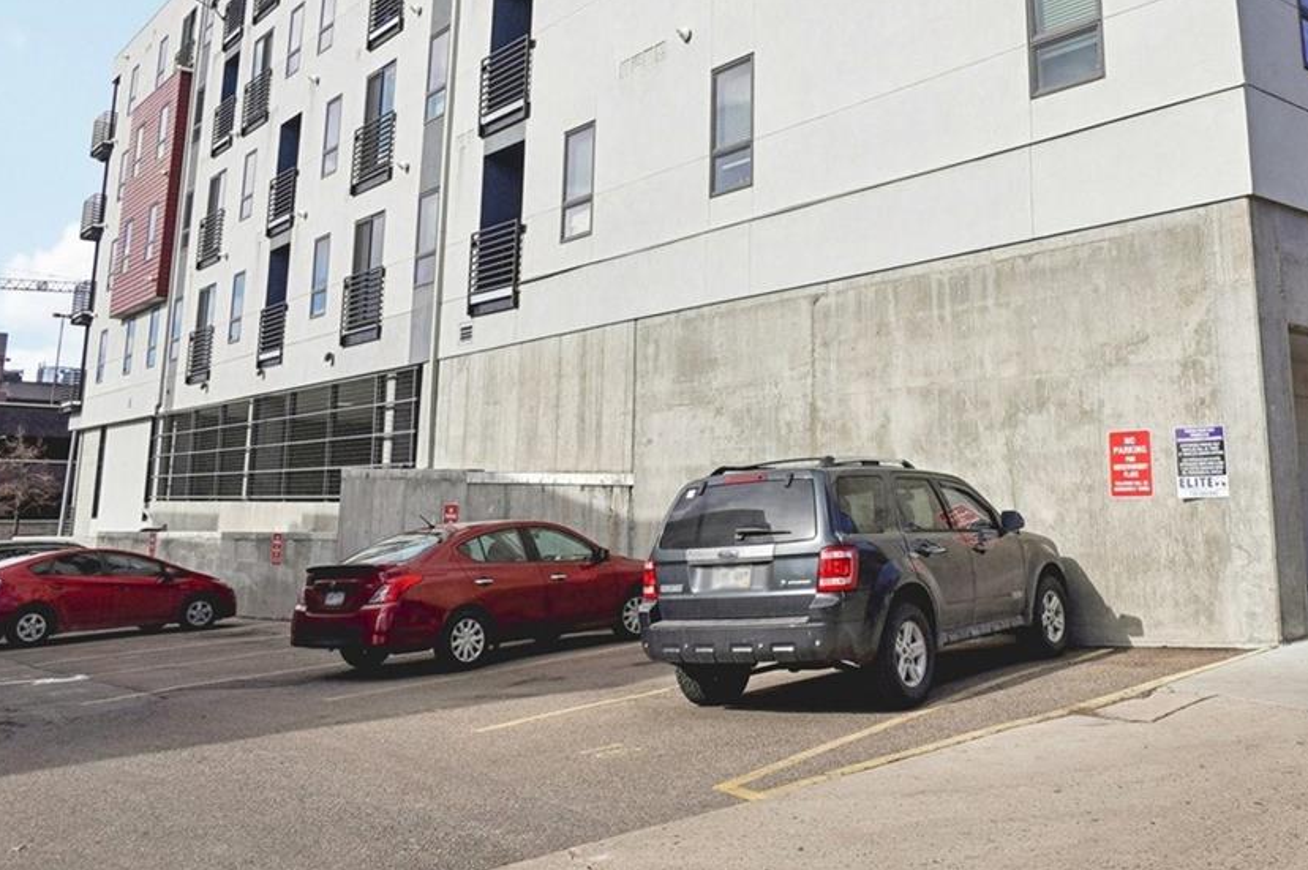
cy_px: 99
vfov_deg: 41.6
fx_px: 1053
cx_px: 877
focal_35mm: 29
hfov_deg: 62.1
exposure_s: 1/320
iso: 100
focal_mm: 10
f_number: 8
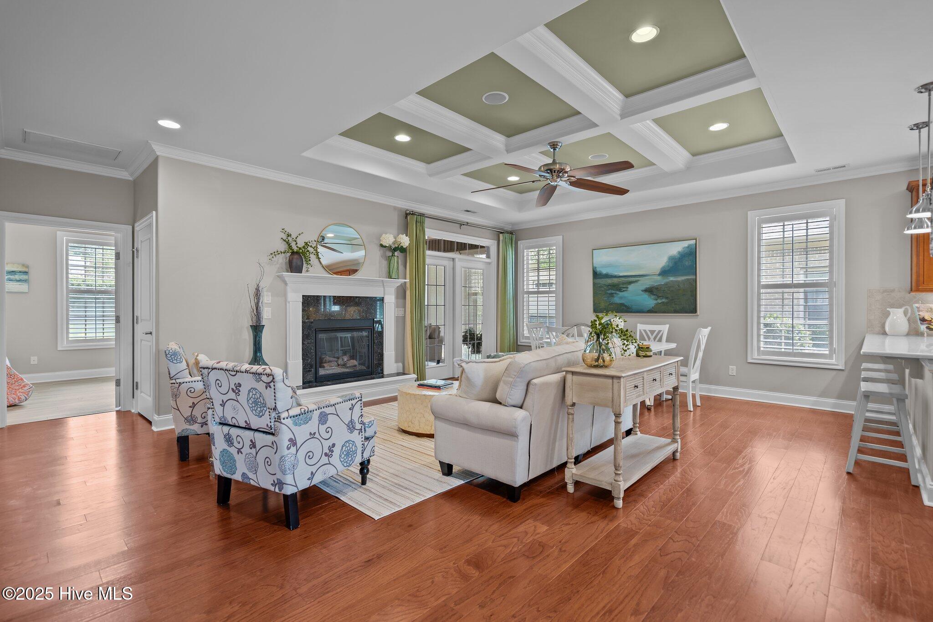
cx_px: 466
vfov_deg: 73.7
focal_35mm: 16
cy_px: 311
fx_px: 415
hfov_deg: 96.7
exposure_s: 1/4
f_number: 4
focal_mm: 16
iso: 400
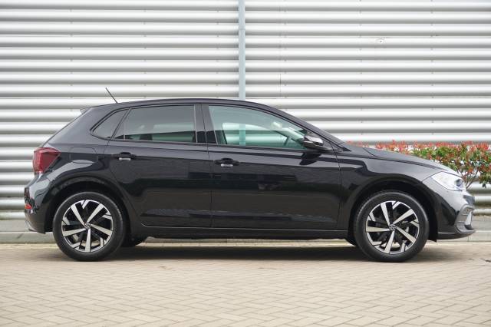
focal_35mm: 50
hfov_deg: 40.0
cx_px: 246
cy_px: 164
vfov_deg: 27.2
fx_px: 675
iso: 400
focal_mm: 33
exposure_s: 1/60
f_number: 5
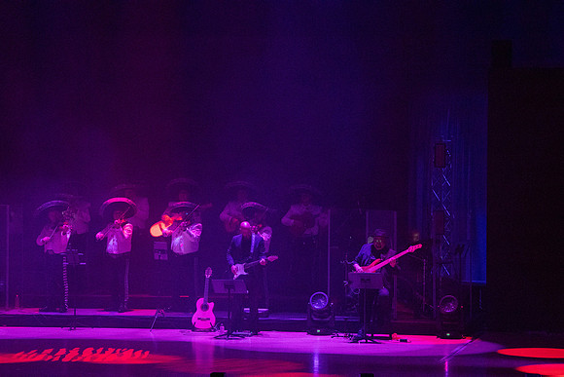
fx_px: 2272
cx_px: 282
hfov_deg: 14.2
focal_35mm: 145
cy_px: 188
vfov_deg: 9.5
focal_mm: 145
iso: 16000
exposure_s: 1/320
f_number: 5
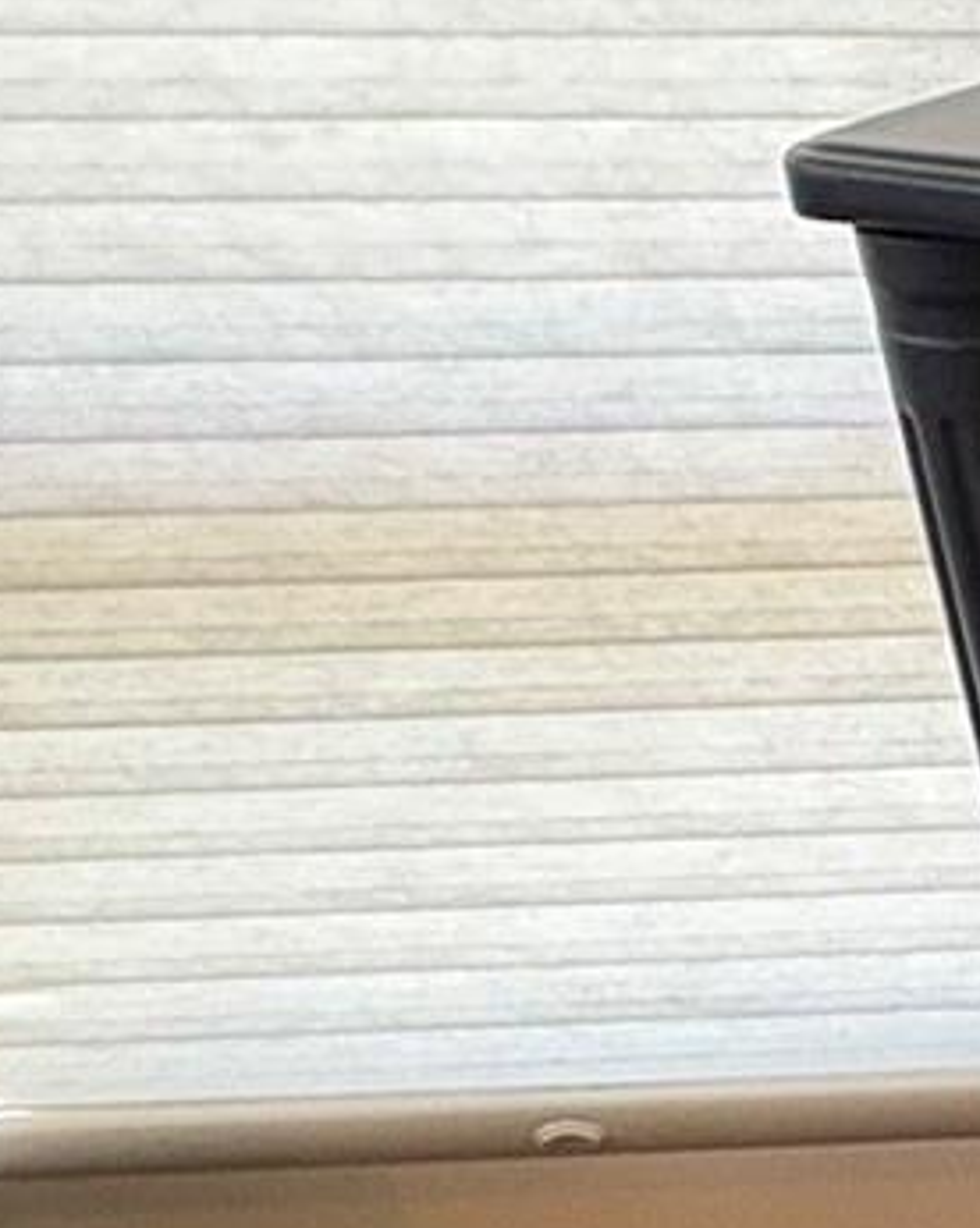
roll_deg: -1.5
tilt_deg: -32.1
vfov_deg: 22.5
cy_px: 1299
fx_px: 2942
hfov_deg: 13.8
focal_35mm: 81
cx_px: 2304
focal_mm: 2.22
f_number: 2.2
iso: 400
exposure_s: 1/60
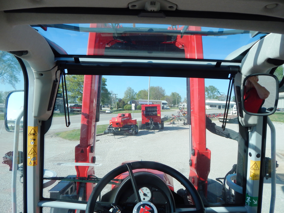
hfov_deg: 76.4
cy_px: 106
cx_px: 142
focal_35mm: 22
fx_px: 180
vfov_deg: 61.1
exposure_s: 1/1000
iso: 125
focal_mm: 4
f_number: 3
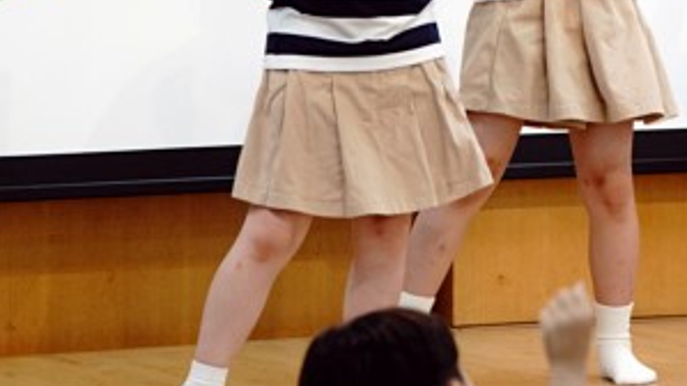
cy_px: -290
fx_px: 6939
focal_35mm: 381
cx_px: 914
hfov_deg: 5.6
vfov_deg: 3.2
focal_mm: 121
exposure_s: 1/160
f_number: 4.5
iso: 2000
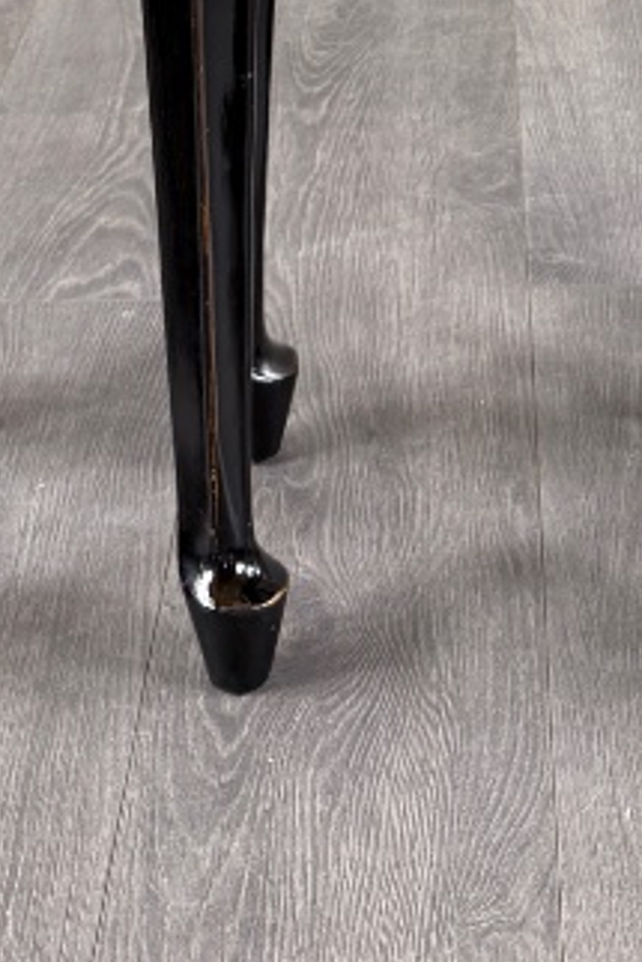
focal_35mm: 93
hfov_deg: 14.7
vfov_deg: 18.5
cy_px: -612
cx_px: 466
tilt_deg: -9.2
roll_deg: +0.1
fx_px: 2485
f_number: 1.78
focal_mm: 6.76
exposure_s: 1/50
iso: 125
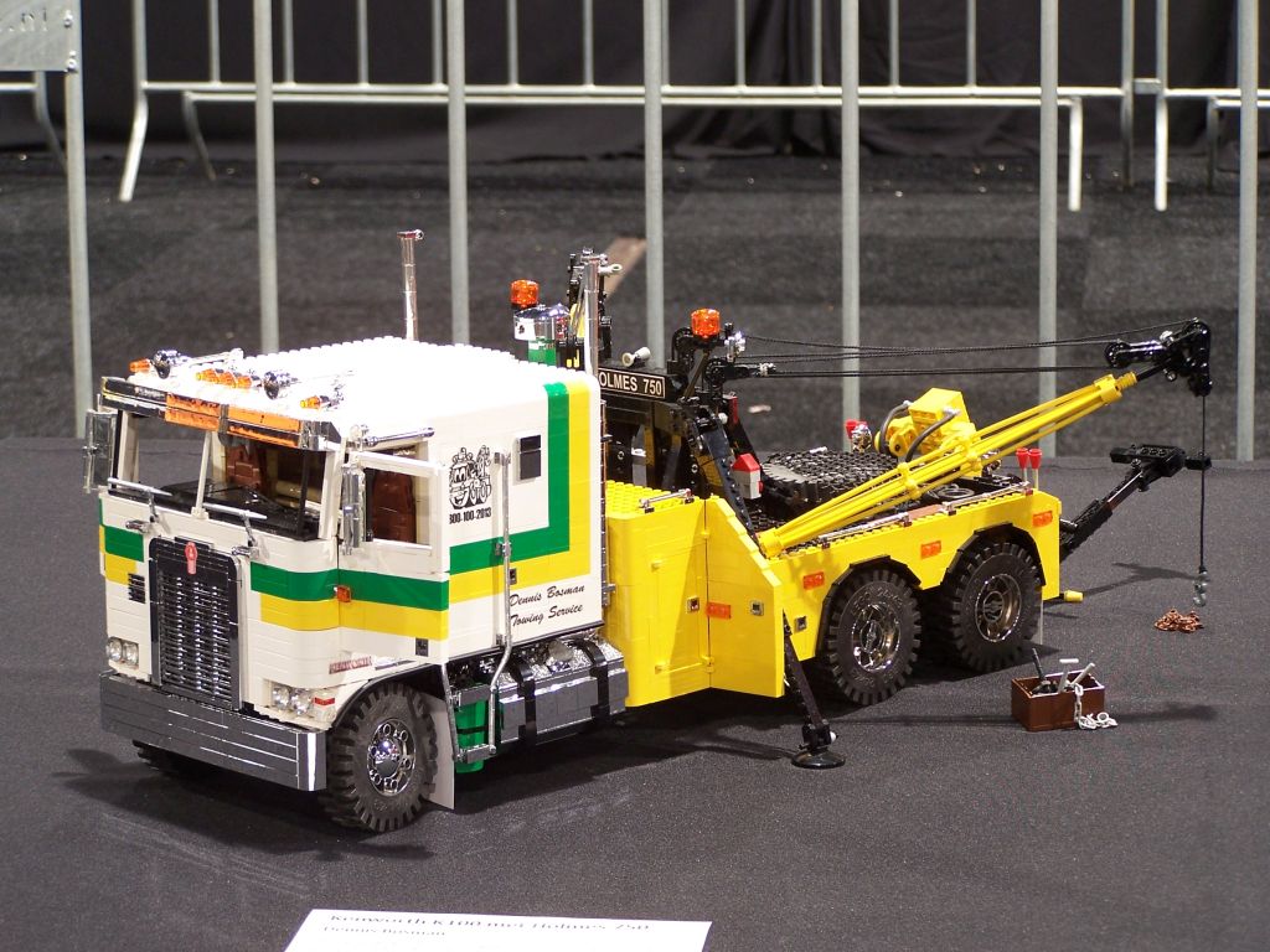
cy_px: 476
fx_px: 4293
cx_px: 635
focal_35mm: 117
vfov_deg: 12.7
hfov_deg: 16.8
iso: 80
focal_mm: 19.4
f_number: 3.2
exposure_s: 1/3
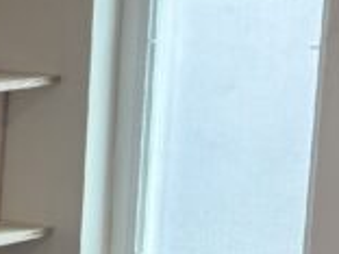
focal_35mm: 171
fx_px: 1675
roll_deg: +0.9
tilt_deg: -10.3
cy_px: 263
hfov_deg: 10.2
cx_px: -443
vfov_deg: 8.6
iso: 200
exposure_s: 1/120
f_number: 1.6
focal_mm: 5.96
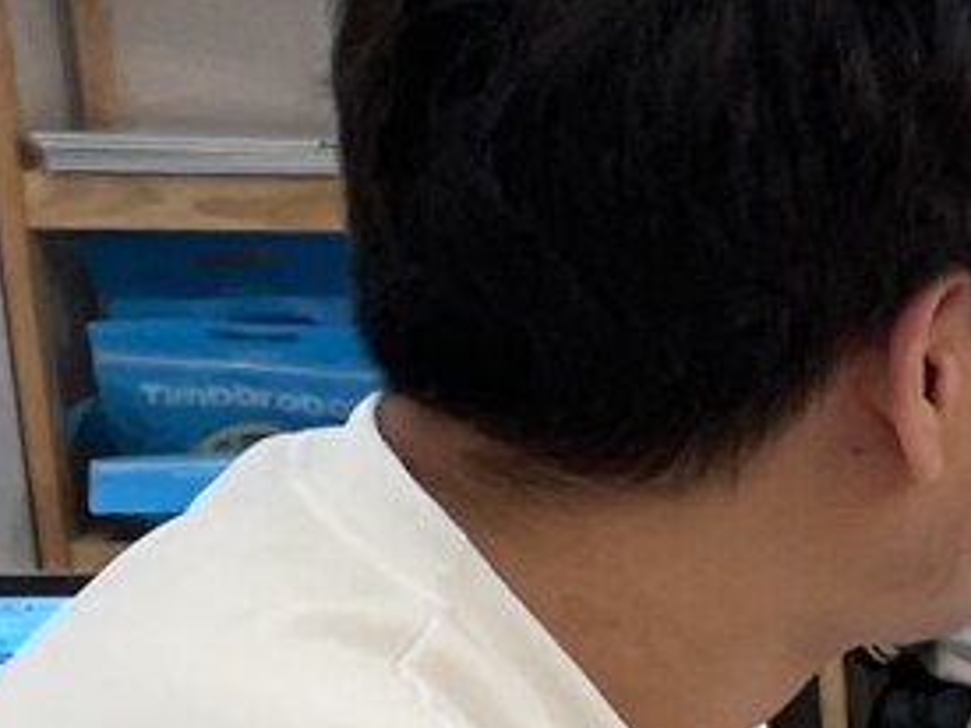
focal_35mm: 189
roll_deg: -1.2
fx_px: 5299
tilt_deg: -20.4
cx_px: 2080
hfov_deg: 9.6
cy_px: 1710
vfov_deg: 7.4
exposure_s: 1/61
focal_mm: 4.2
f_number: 1.6
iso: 64
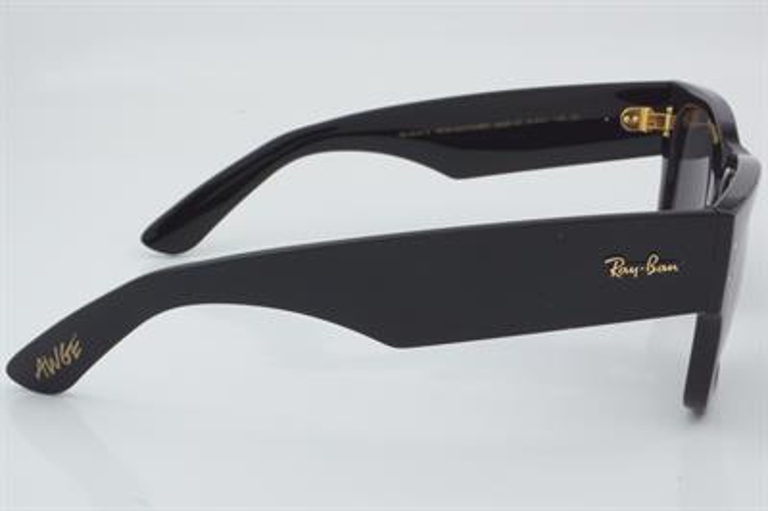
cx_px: 384
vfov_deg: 18.2
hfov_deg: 27.0
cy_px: 256
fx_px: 1599
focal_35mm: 75
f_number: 32
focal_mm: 50
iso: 100
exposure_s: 1/3
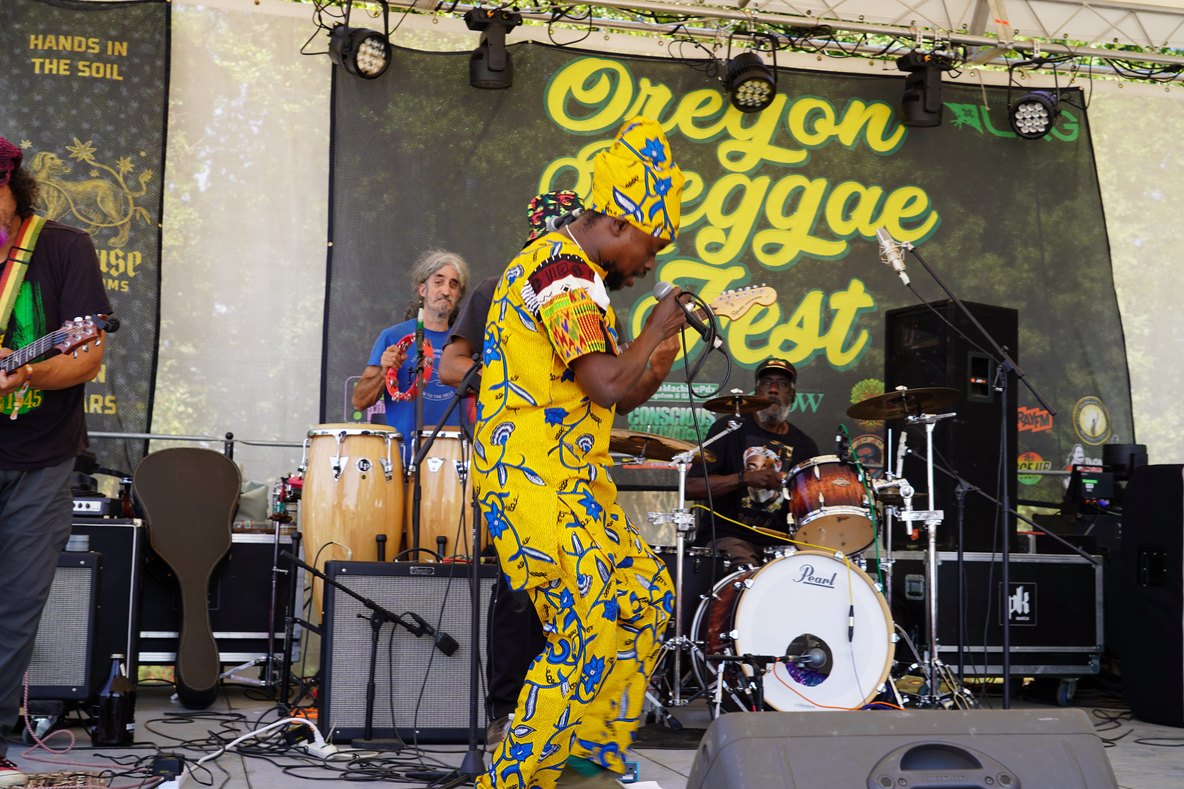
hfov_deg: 39.6
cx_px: 592
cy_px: 394
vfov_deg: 27.0
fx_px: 1644
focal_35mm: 50
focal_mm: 50
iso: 100
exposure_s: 1/100
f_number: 6.3
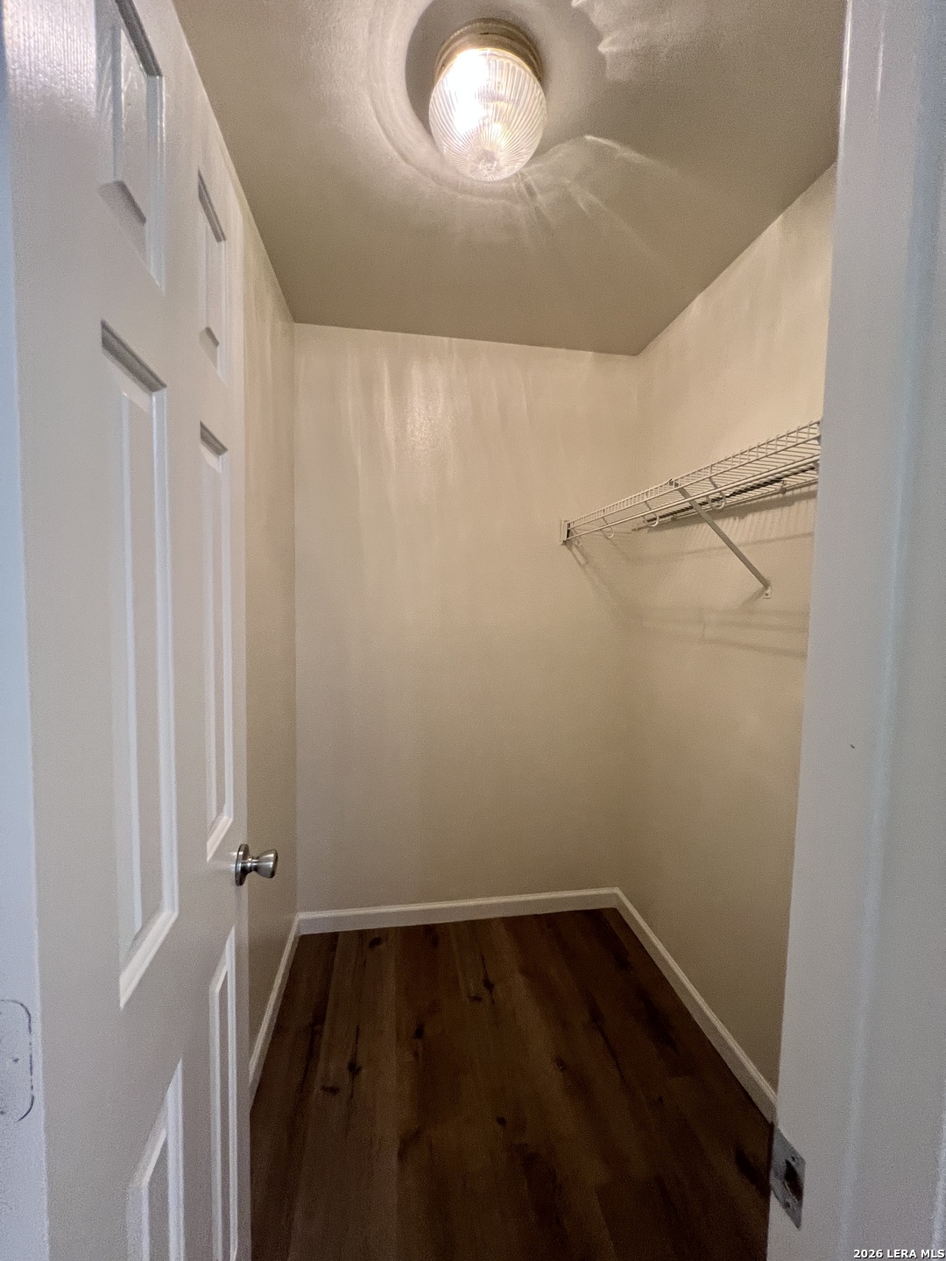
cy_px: 630
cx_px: 473
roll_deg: -0.7
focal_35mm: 13
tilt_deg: -3.3
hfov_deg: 89.9
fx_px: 474
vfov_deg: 106.2
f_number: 1.8
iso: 320
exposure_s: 1/60
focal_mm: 1.57
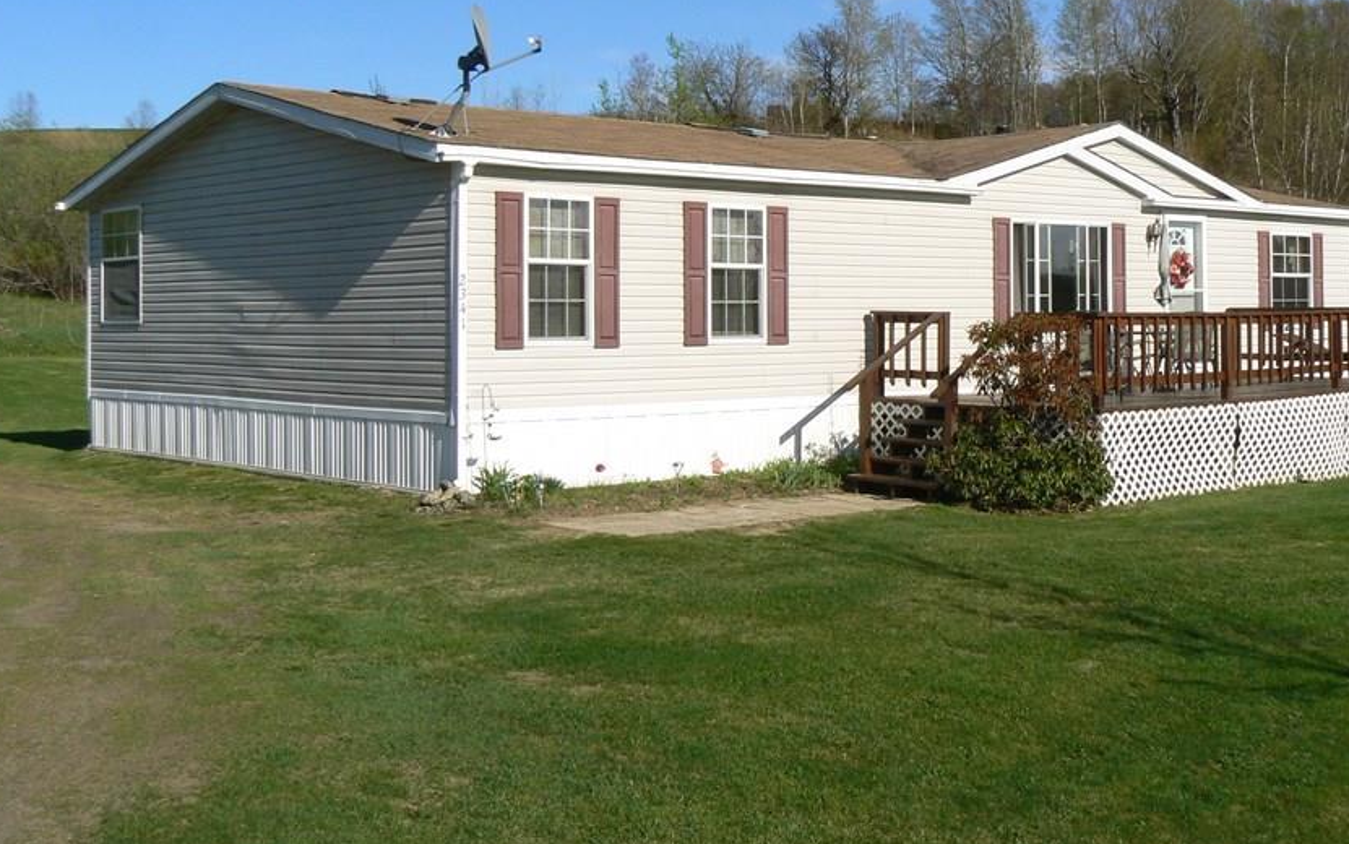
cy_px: 266
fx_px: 1729
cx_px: 808
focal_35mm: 47
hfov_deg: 42.4
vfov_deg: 27.2
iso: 80
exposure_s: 1/500
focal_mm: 6
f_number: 8
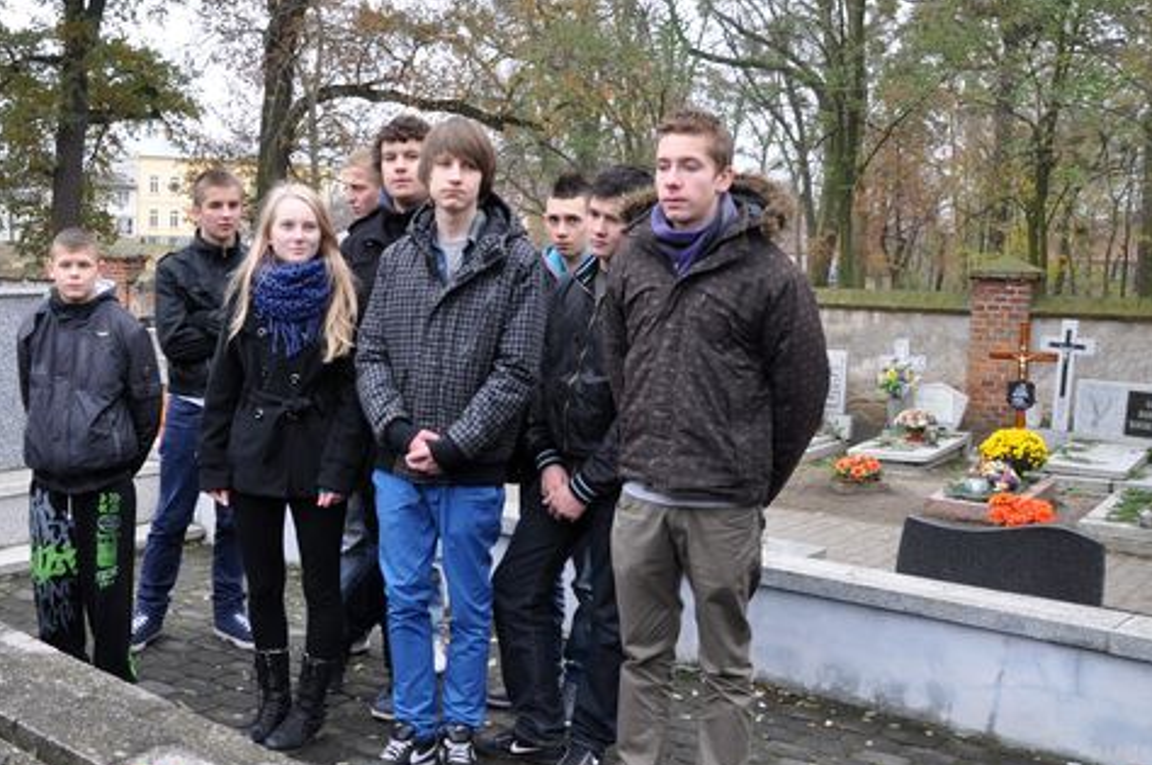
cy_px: 408
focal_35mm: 41
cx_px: 321
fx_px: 1311
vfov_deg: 32.6
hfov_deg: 46.1
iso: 400
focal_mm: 18
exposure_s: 1/125
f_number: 5.6
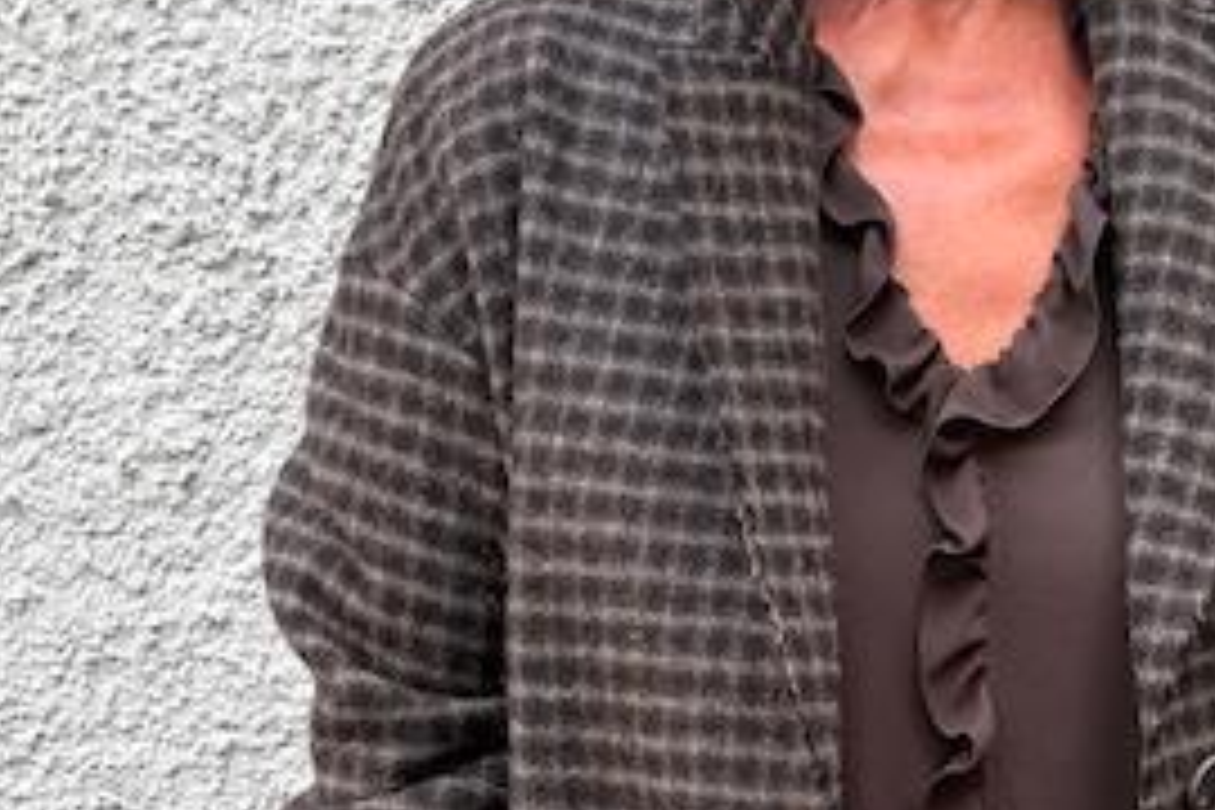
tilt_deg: -18.6
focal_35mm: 98
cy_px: 1199
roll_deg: +0.8
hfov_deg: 20.8
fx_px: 3307
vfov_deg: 13.2
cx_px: 760
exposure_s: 1/188
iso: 40
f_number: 1.6
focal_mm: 5.96
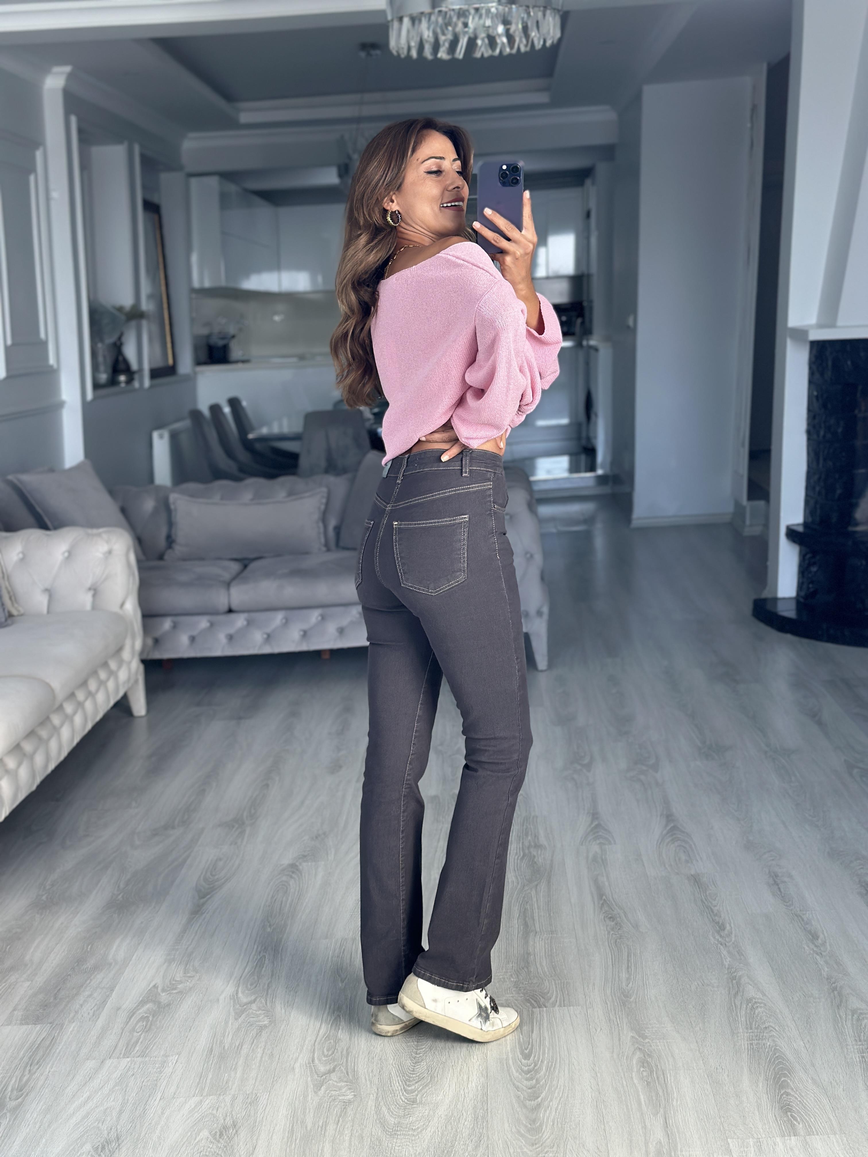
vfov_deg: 39.7
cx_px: 434
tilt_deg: -17.8
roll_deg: +2.0
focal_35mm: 48
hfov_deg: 30.3
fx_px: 1605
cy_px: 578
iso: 125
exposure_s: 1/168
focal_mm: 6.86
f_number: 1.78
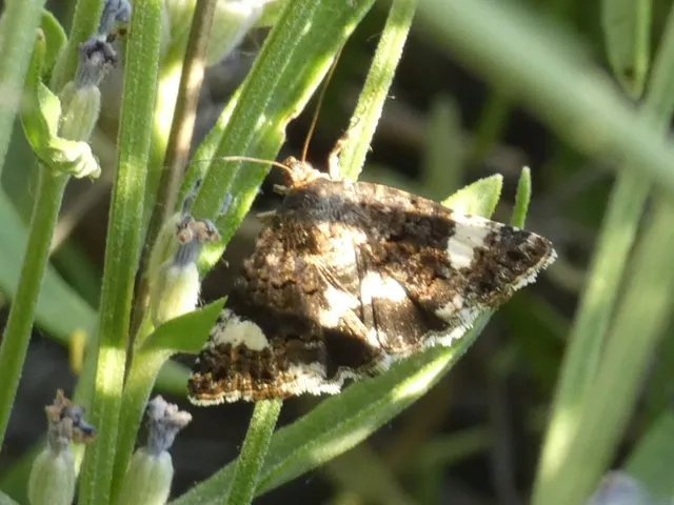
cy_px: 252
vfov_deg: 8.6
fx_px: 3368
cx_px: 337
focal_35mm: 173
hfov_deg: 11.4
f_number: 5.5
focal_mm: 30.9
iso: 200
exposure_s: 1/80
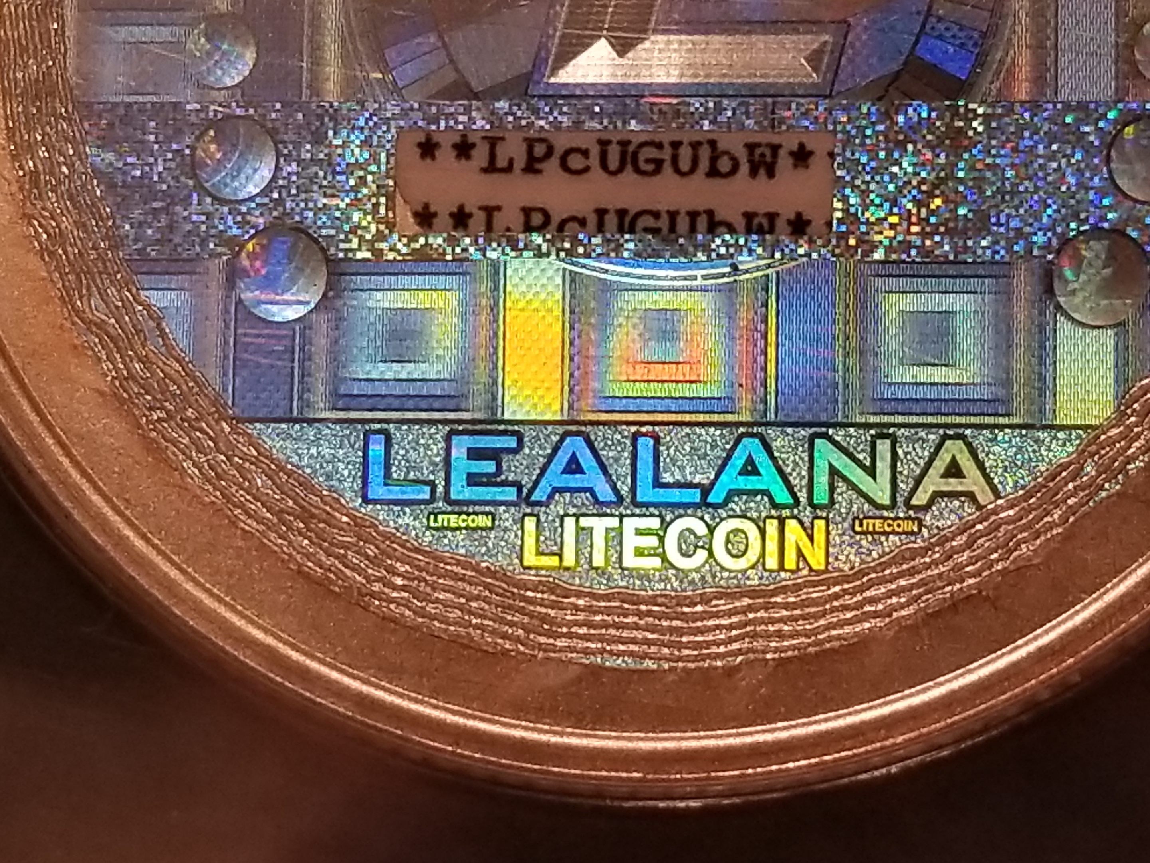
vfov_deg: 53.1
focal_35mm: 26
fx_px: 864
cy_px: 432
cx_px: 575
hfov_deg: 67.3
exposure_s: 1/60
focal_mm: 4.25
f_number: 1.7
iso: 100
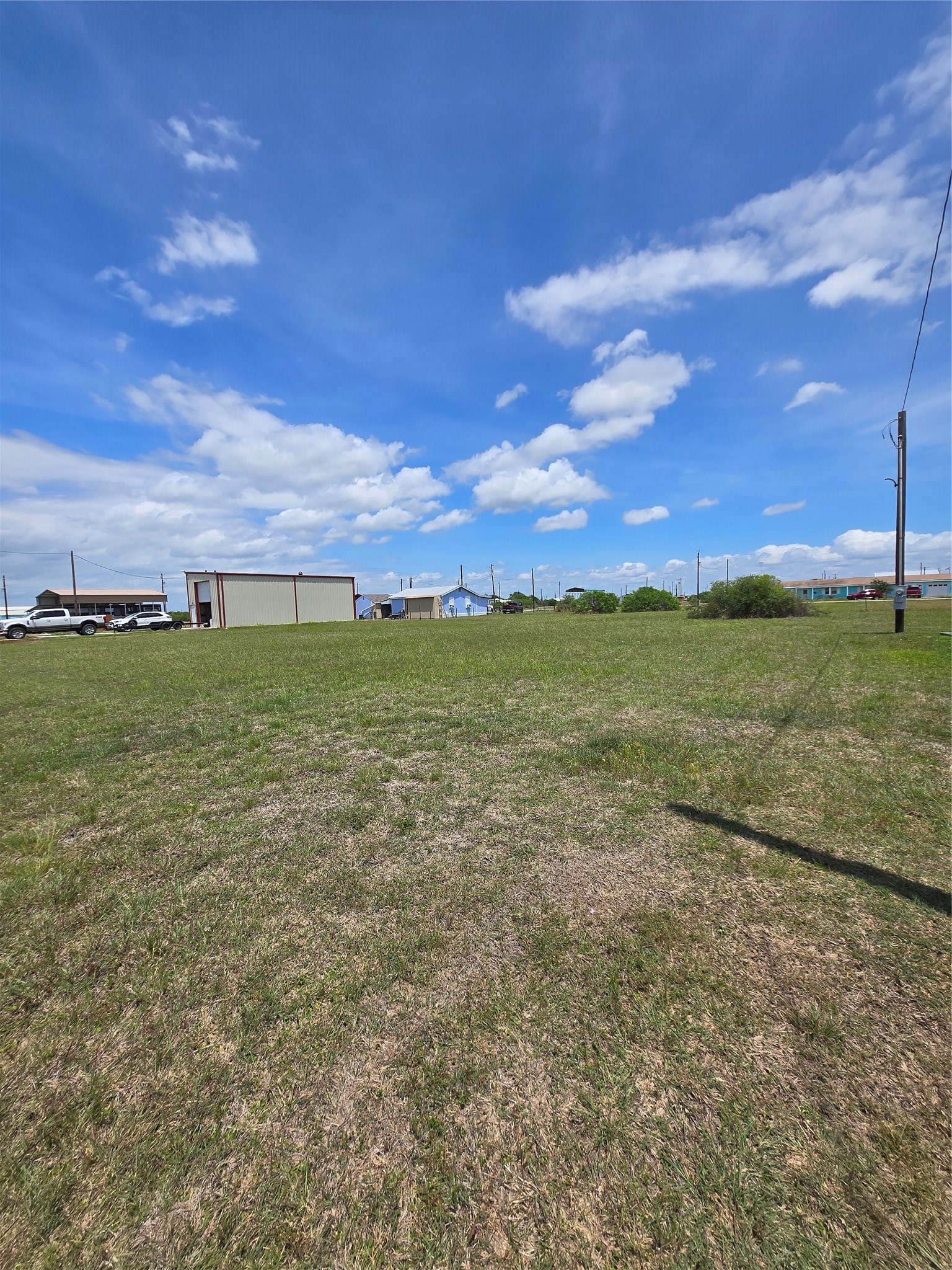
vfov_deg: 106.2
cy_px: 635
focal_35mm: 13
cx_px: 476
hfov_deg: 89.9
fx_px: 477
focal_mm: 1.7
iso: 25
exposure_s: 1/1915
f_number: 2.2
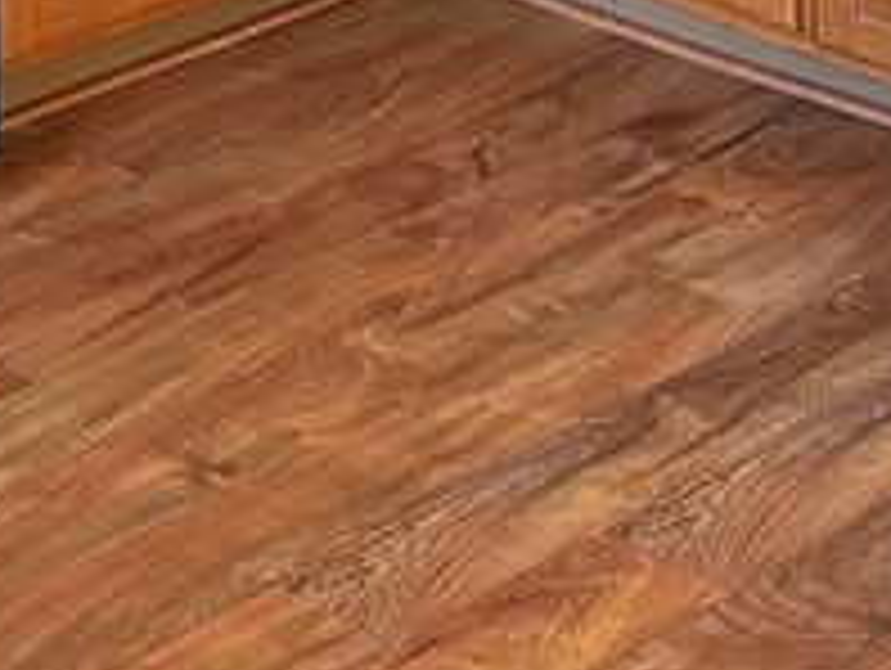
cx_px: 4
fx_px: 3196
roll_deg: +0.8
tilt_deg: -2.9
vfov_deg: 10.3
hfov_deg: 15.6
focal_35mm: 124
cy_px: -985
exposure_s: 1/60
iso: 640
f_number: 1.78
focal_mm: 6.76
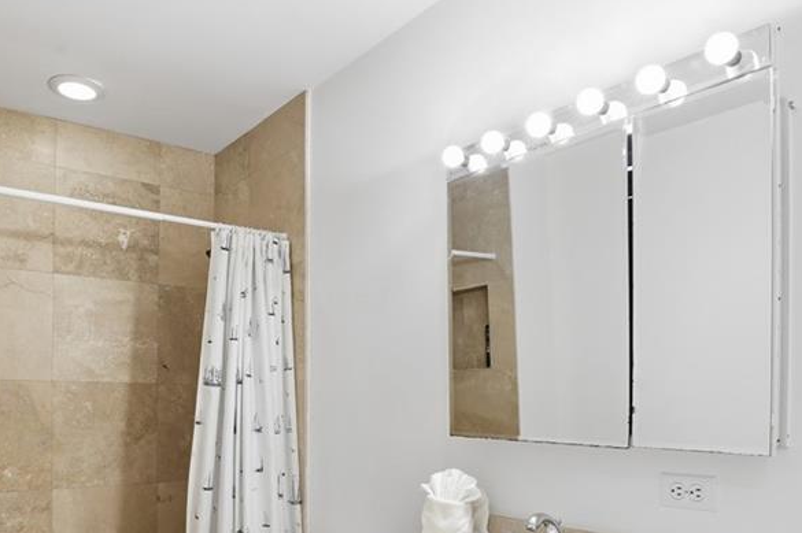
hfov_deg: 65.2
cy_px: 408
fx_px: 623
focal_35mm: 28
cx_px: 347
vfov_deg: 44.6
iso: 200
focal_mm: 16
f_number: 9
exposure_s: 1/30
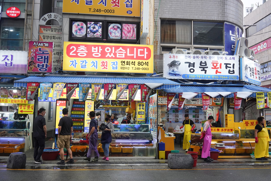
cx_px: 136
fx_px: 263
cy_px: 90
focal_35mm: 35
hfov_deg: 54.4
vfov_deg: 37.9
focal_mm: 35
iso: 1600
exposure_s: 1/125
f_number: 11
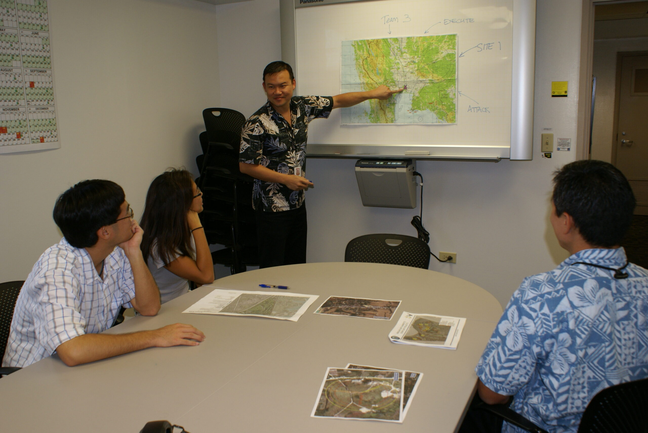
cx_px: 324
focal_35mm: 30
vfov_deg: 43.7
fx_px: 540
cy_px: 216
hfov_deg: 61.9
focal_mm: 20
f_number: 5.6
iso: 320
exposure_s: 1/60
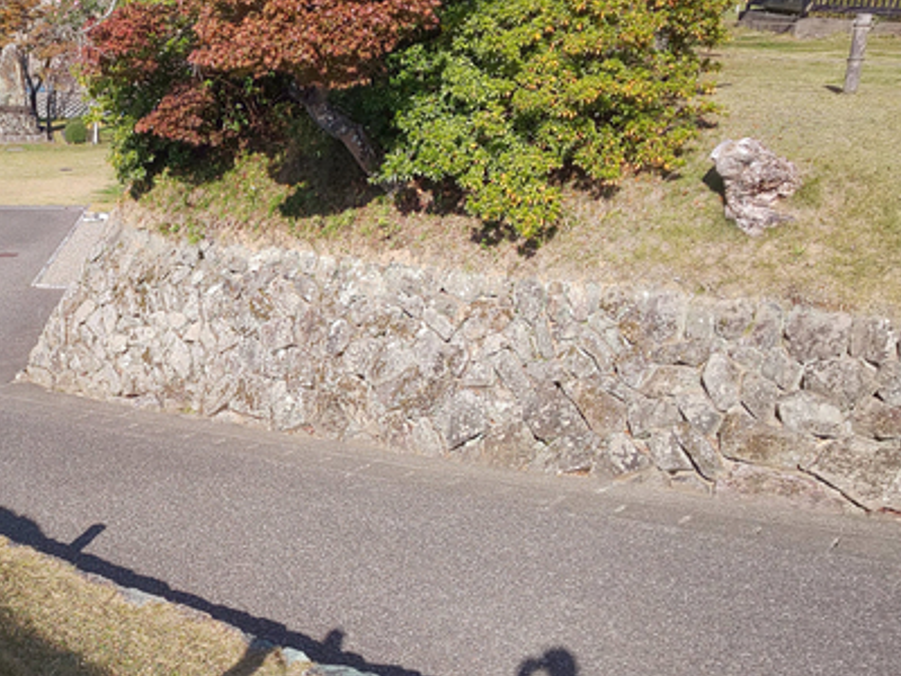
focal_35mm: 40
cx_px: 142
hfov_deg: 43.9
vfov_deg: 36.0
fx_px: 1041
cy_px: 329
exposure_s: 1/794
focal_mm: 3.45
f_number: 1.94
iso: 28
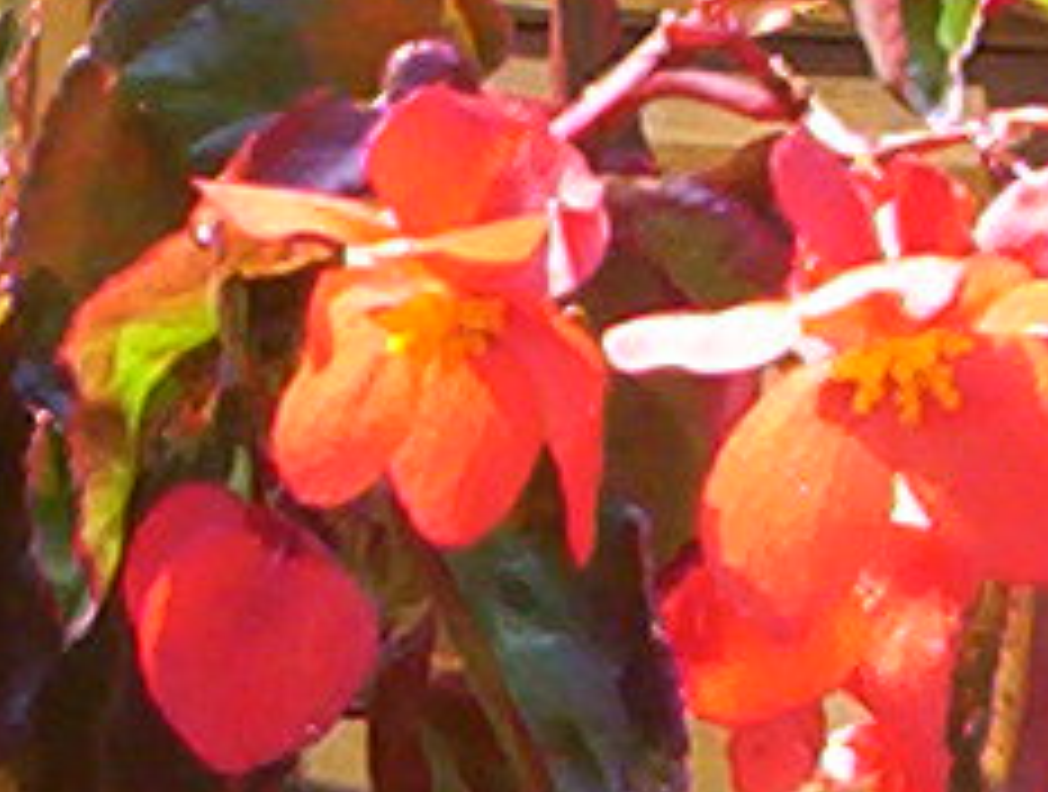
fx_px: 8074
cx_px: 315
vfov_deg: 5.5
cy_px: 1624
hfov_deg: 7.4
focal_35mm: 266
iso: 100
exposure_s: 1/238
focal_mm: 4.99
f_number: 4.5
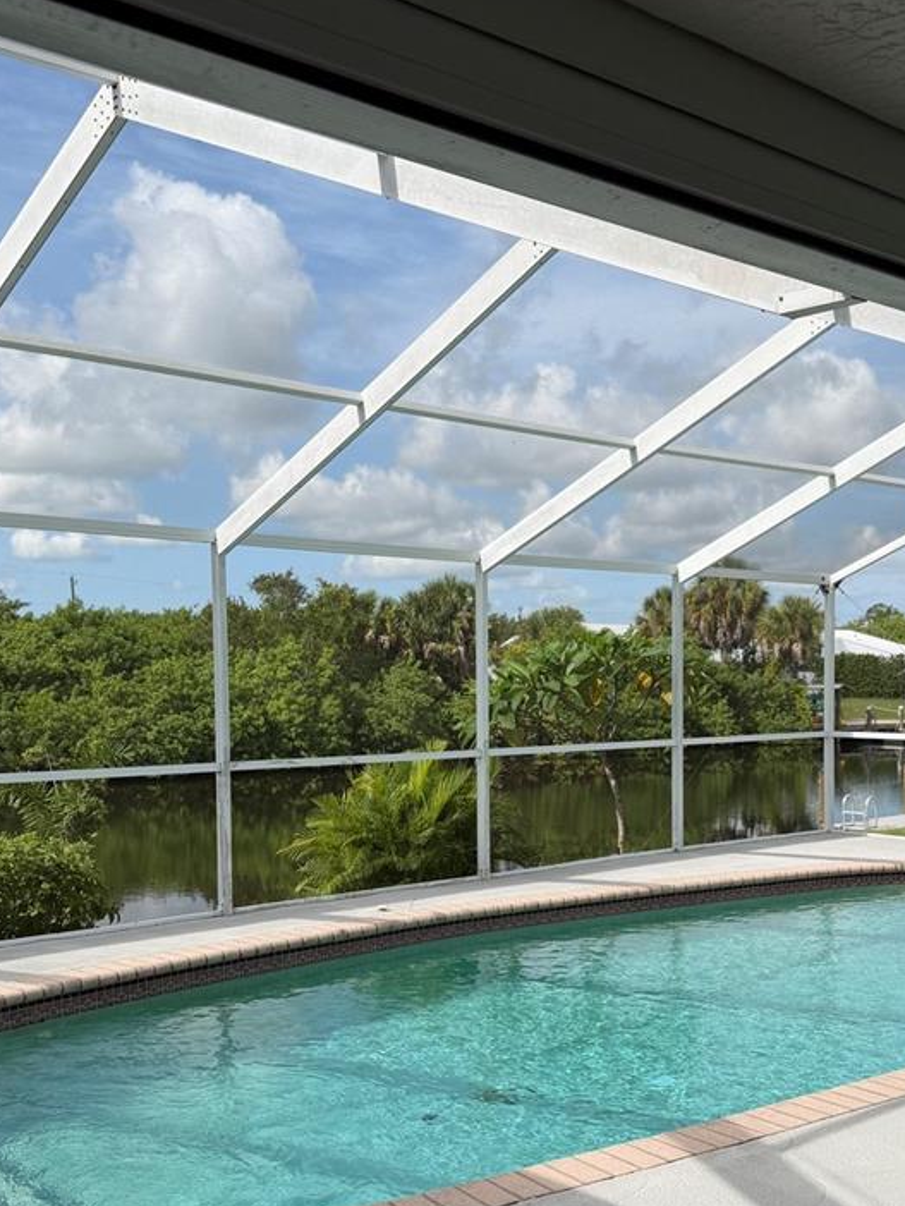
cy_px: 761
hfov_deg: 35.1
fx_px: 1428
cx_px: 513
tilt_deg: -3.9
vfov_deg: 45.3
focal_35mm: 41
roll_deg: +0.1
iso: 80
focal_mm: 6.76
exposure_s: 1/4167
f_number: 1.78
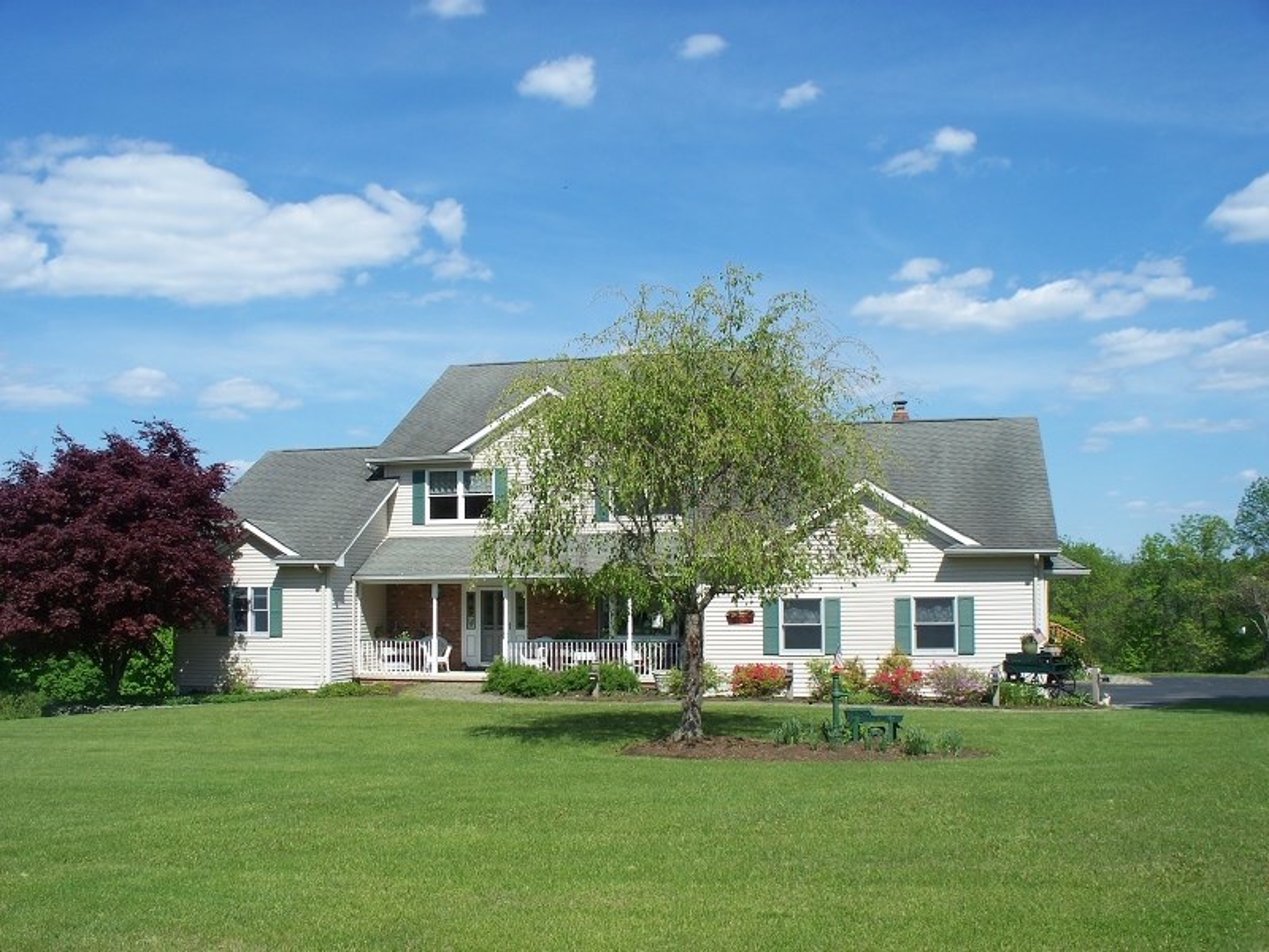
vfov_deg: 39.7
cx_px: 634
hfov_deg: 51.4
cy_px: 476
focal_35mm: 36
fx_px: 1320
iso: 80
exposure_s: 1/400
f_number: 5
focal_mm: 7.54
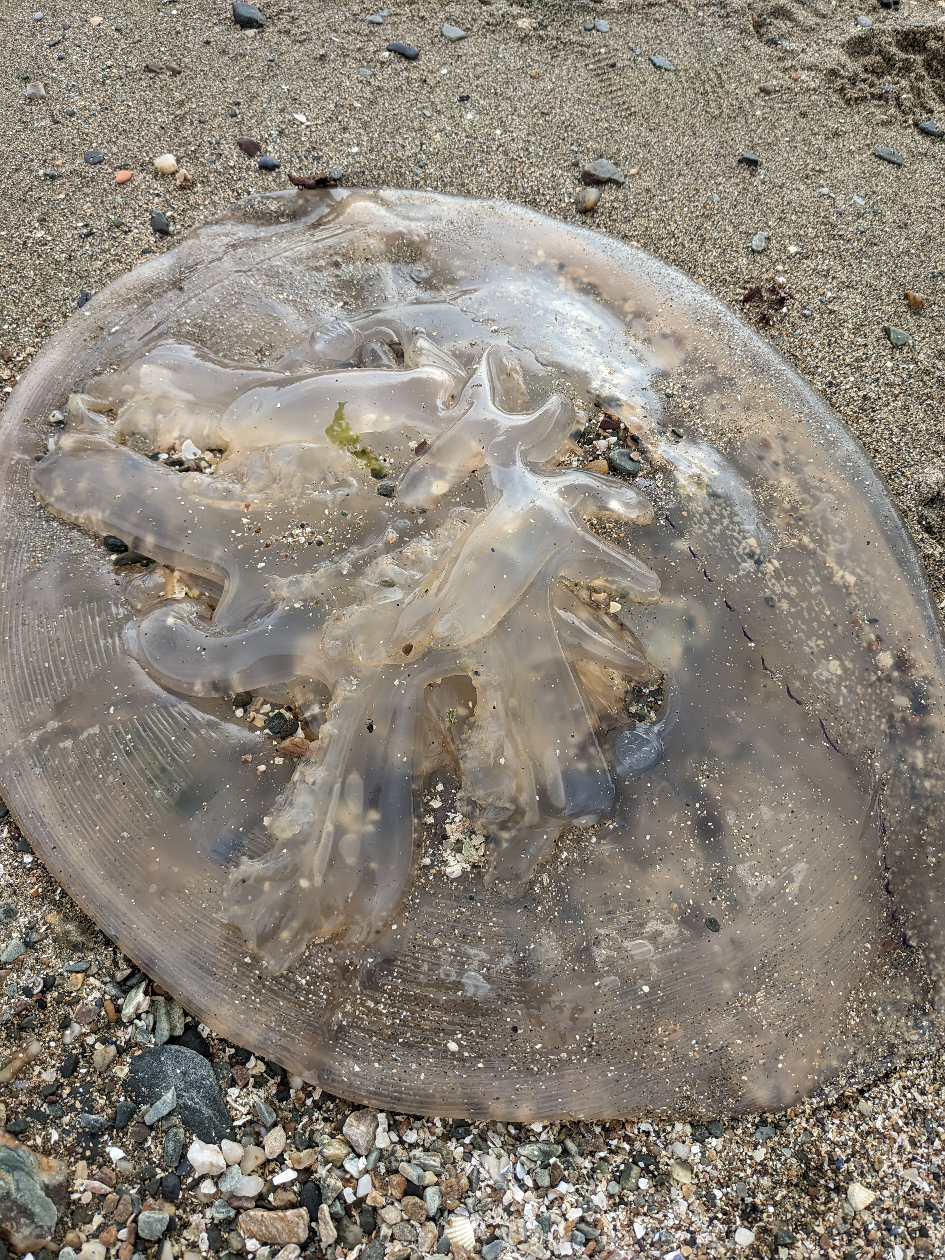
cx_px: 472
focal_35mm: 27
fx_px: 983
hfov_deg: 51.4
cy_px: 630
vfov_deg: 65.3
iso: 58
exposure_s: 1/939
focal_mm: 4.38
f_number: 1.73
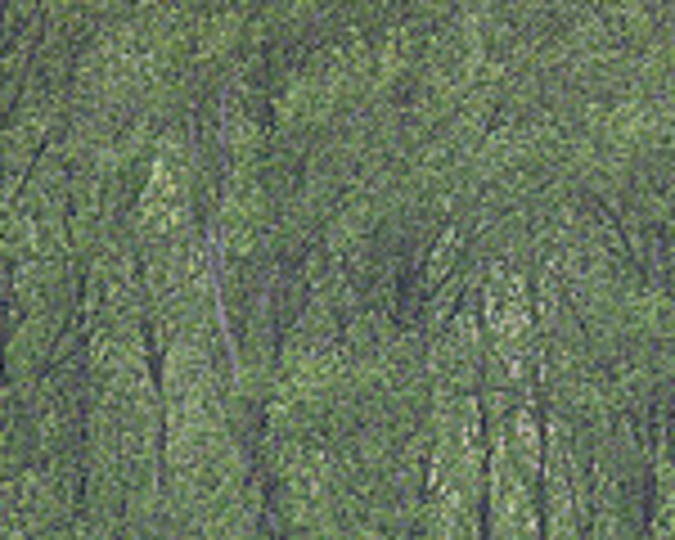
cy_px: 866
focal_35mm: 1609
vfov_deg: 1.0
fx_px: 32144
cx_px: 580
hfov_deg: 1.2
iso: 800
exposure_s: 1/1600
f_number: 5
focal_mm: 240
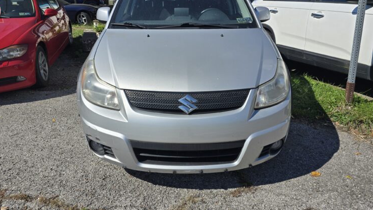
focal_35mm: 26
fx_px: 257
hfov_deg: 71.9
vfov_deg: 44.3
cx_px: 180
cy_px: 92
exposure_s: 1/1151
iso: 12
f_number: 1.7
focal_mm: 6.3
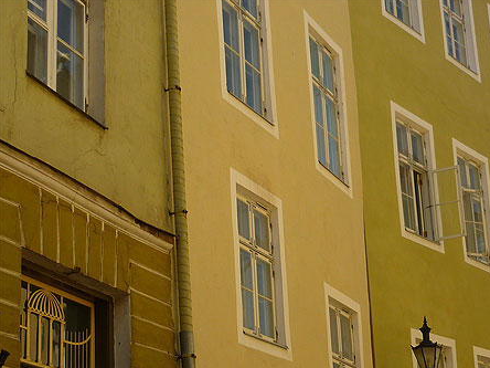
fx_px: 1076
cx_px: 246
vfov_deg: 19.4
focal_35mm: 76
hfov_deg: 25.7
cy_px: 184
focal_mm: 7.8
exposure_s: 1/1000
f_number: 3.1
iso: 100
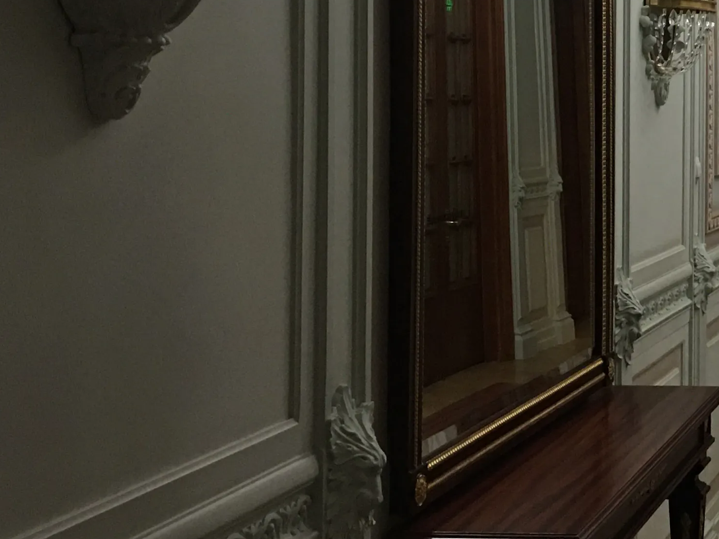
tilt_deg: -1.0
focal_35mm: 79
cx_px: 926
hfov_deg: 22.2
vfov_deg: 18.5
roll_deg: -1.0
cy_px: 121
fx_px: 1641
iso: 100
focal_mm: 4.15
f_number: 2.2
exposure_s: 1/8
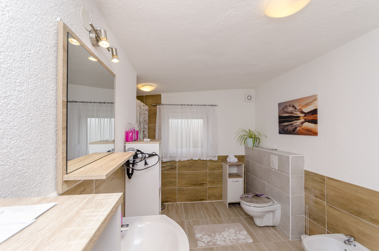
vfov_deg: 77.1
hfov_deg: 100.5
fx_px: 158
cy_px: 126
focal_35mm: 15
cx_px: 190
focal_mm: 10
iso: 200
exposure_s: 1/80
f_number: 8
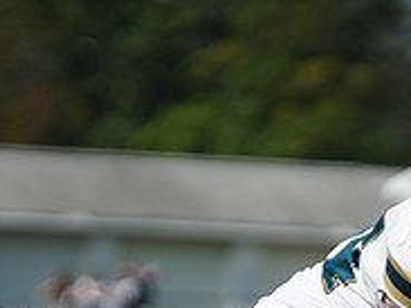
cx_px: 398
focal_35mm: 636
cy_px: 327
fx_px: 7546
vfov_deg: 2.3
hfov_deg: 3.1
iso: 400
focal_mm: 209
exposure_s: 1/8000
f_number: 2.8
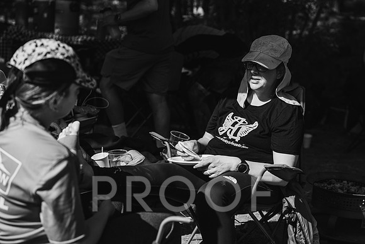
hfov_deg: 34.5
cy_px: 114
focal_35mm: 58
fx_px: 586
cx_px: 205
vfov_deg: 23.5
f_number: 2.2
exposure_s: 1/10000
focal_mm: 50
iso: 400
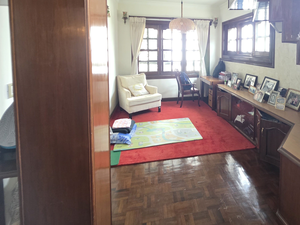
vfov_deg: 62.6
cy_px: 60
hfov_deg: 79.9
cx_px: 191
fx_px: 173
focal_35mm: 20
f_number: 1.9
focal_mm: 2.2
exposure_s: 1/50
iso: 500
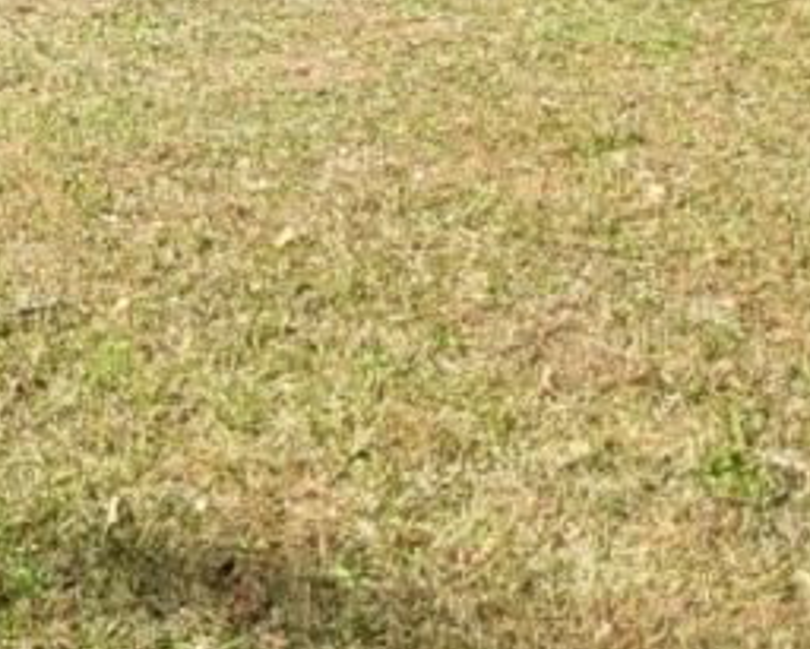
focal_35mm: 119
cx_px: -297
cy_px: -611
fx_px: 2854
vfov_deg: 11.7
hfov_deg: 15.3
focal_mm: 5.4
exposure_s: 1/868
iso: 40
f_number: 1.8
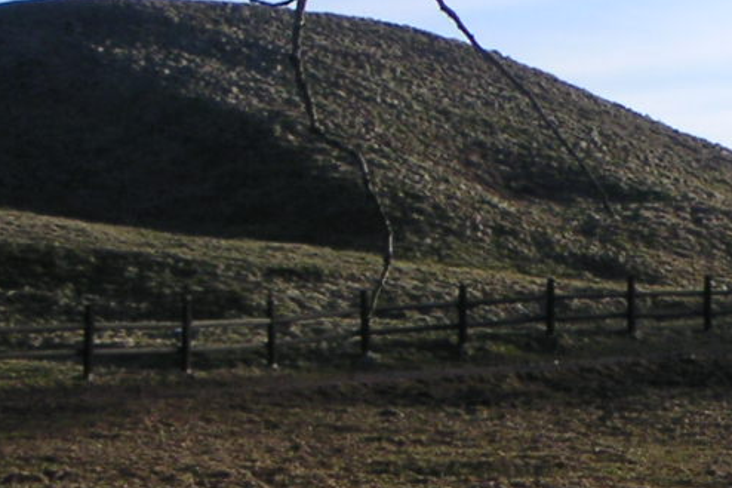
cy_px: 374
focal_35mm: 192
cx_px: 862
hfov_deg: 10.5
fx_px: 3902
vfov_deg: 7.1
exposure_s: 1/500
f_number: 3
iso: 50
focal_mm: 8.9
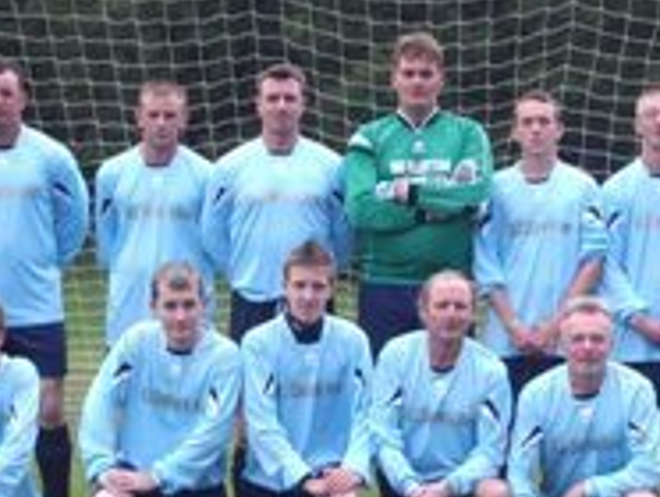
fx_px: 2539
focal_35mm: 133
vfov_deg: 11.2
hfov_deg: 14.8
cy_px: 330
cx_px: 405
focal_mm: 10.2
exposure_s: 1/100
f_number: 3.5
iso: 50
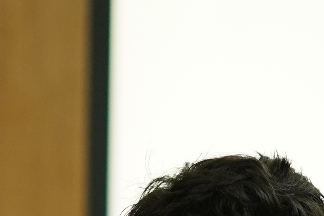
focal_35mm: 545
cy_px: 590
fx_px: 4905
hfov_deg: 3.8
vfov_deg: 2.5
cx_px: -72
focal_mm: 85
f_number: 1.4
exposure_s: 1/250
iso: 1000
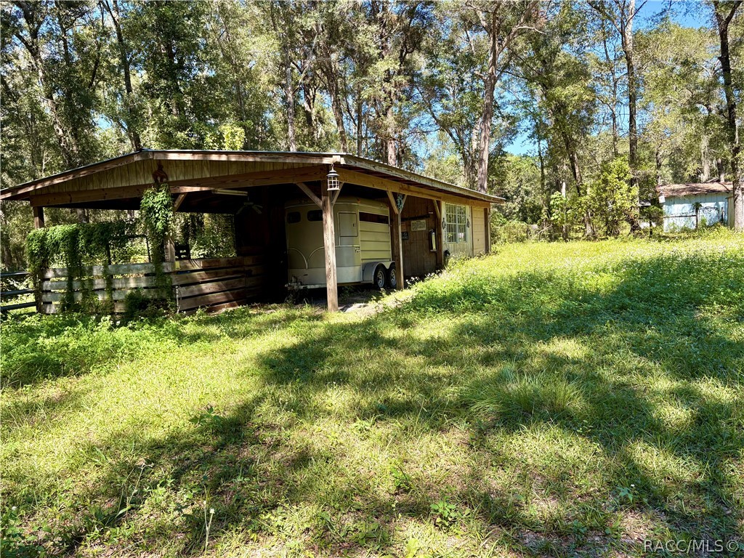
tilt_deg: -3.3
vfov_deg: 53.1
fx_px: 559
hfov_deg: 67.3
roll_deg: +2.8
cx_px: 372
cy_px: 279
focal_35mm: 26
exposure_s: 1/539
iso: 50
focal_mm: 5.96
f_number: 1.6
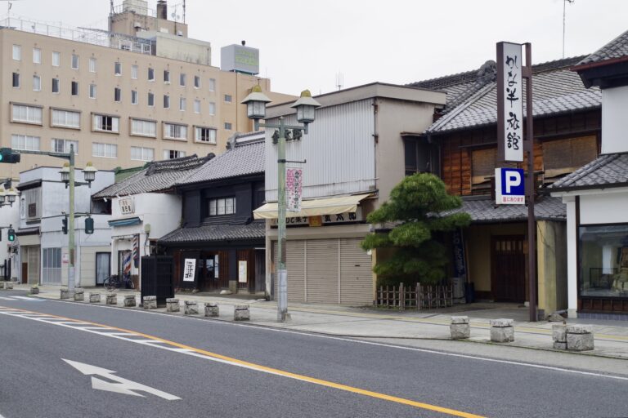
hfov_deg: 38.9
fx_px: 890
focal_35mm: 51
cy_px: 209
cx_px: 314
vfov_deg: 26.5
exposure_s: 1/200
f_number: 13
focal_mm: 34
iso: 400
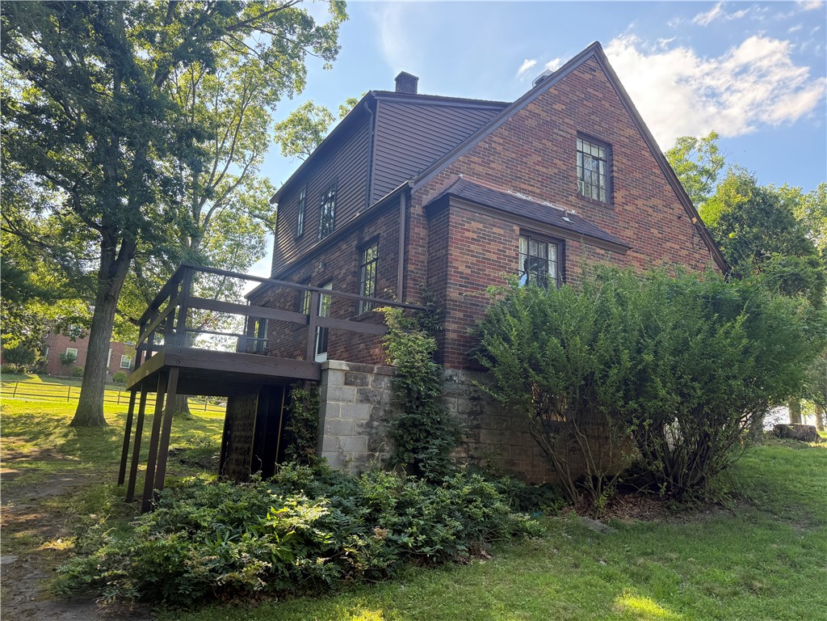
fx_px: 573
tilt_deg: +12.2
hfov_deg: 71.6
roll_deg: -2.5
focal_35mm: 24
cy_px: 310
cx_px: 414
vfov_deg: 56.8
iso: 100
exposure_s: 1/356
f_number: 1.78
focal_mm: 6.76
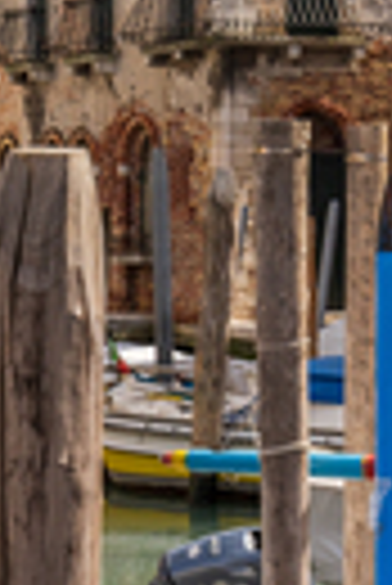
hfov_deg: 8.4
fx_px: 2622
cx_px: -203
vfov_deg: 12.7
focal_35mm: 161
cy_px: 252
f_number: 9
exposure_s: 1/500
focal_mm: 35
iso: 200
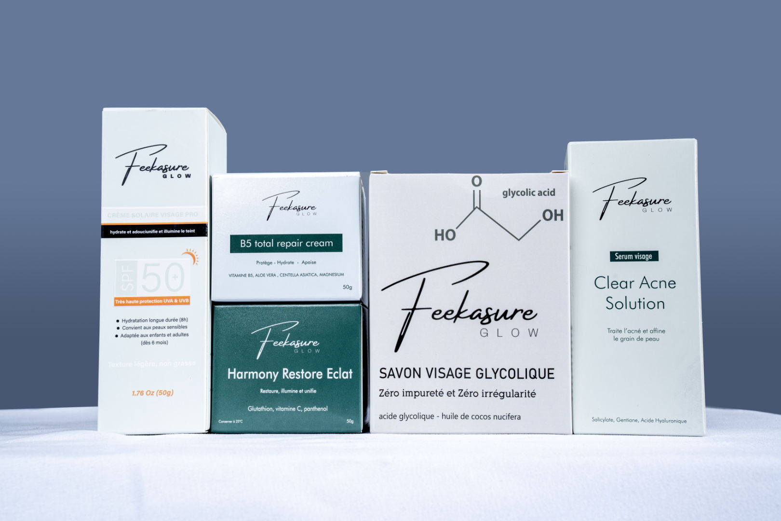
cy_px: 260
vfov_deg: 28.7
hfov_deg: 42.0
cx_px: 390
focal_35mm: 47
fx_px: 1017
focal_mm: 46.9
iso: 100
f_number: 13
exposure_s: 1/60
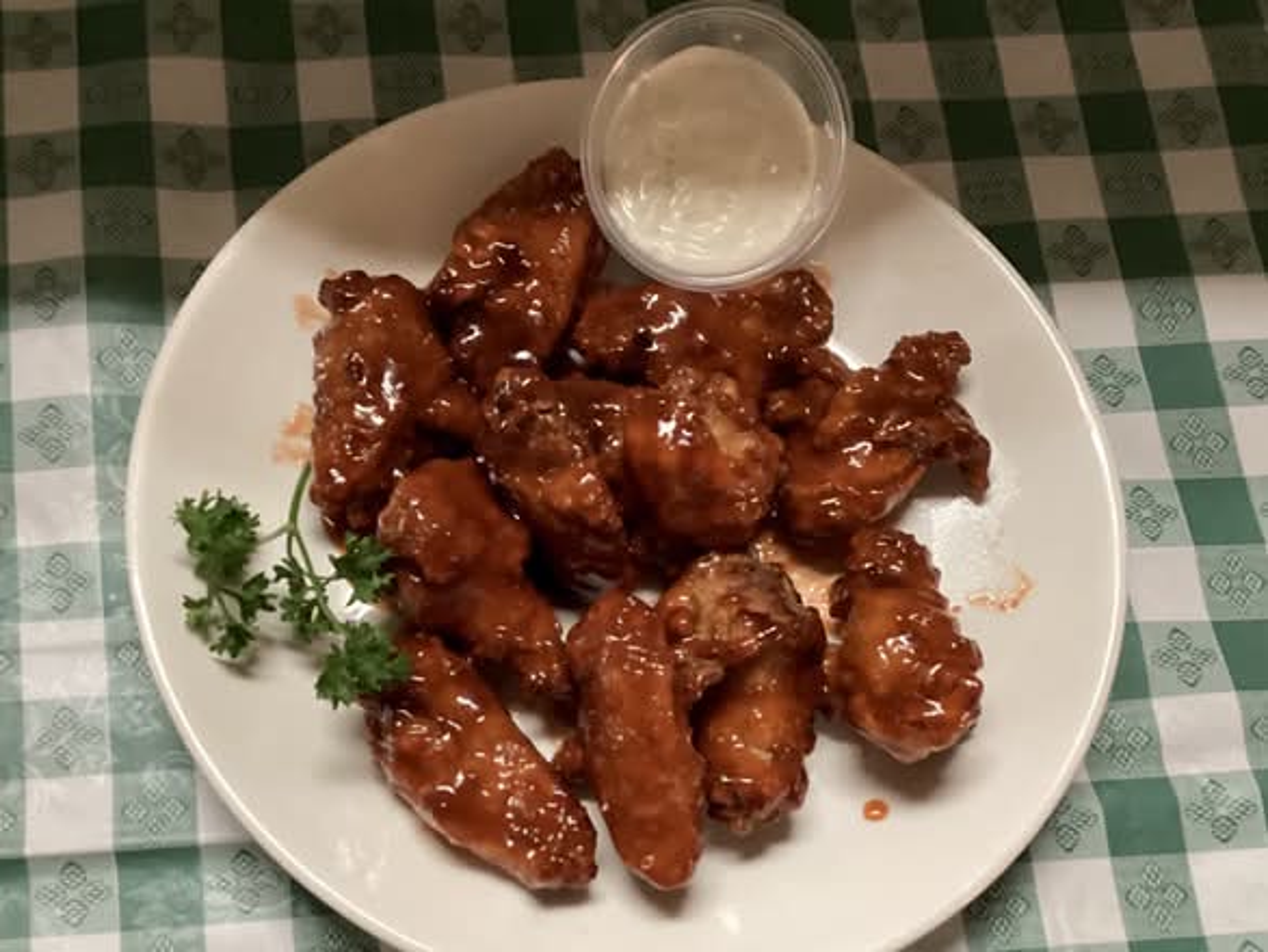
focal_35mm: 31
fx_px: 1136
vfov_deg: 45.5
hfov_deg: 58.3
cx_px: 634
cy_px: 476
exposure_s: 1/40
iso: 400
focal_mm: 3.3
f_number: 2.4
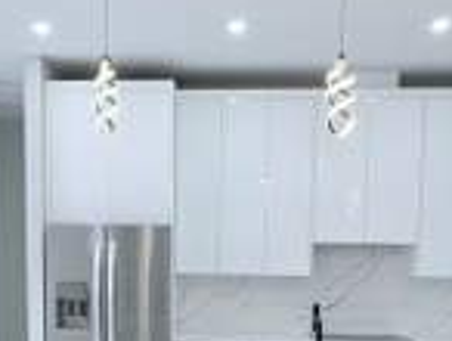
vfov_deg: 30.0
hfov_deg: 41.0
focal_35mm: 46
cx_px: 186
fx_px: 602
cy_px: 319
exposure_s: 1/141
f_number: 2.2
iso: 100
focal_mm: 2.22
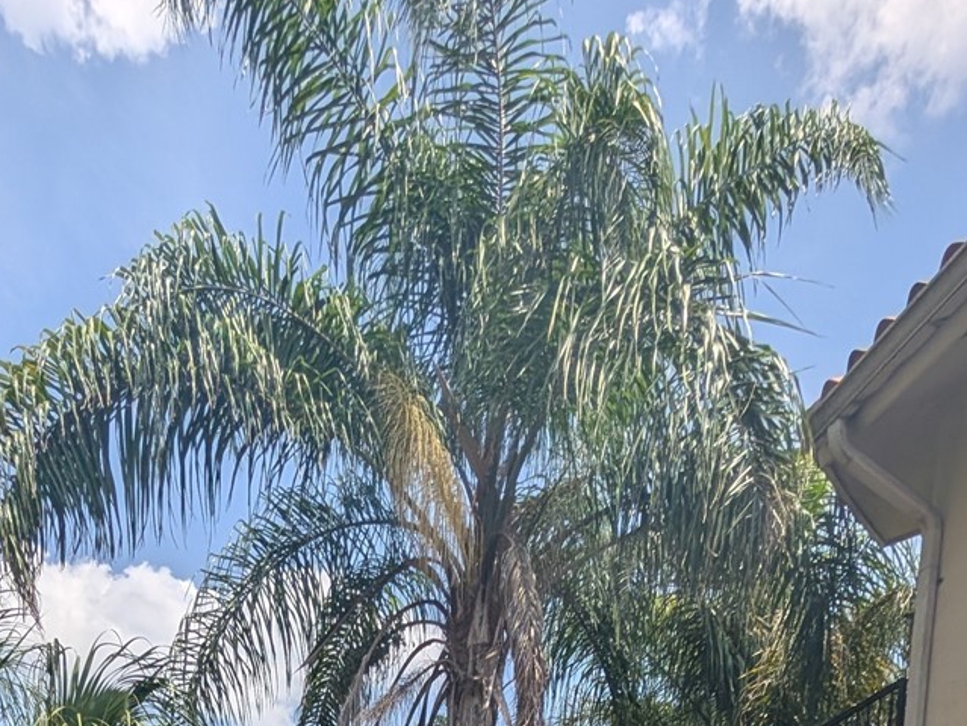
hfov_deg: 59.9
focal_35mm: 30
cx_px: 480
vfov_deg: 26.0
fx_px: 839
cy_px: 1184
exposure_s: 1/2786
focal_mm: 2.02
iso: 53
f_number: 1.7
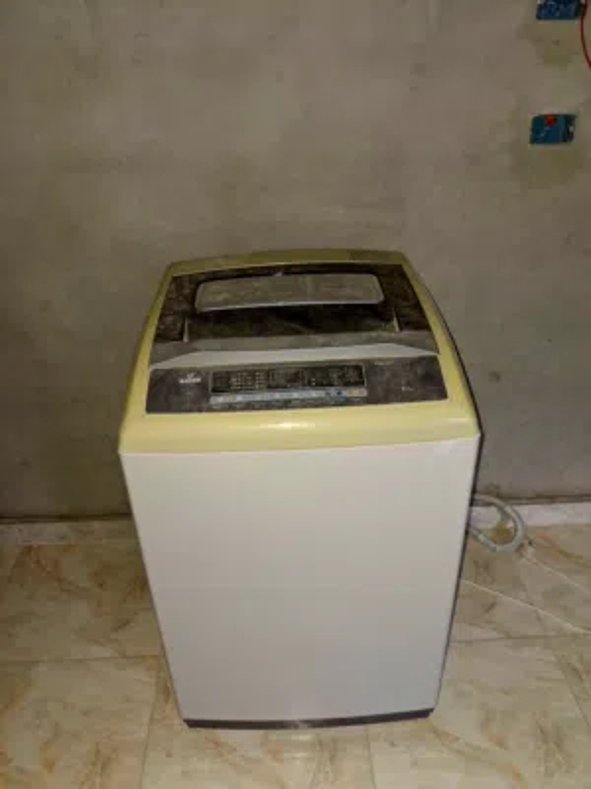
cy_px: 394
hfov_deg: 54.9
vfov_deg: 69.4
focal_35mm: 25
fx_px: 569
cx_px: 296
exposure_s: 1/33
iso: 250
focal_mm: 4.69
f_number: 1.8
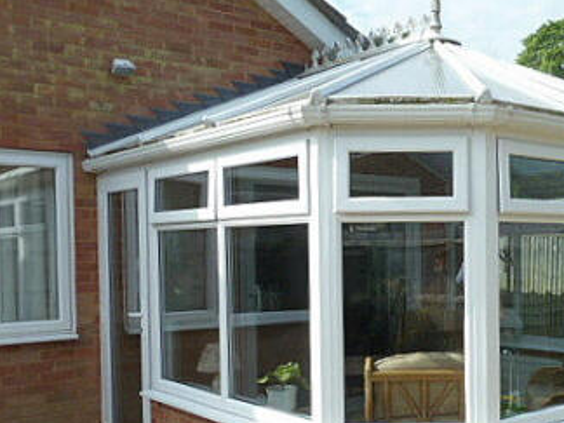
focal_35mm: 45
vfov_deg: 32.0
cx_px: 506
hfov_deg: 39.1
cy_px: 269
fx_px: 733
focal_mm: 4.1
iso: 80
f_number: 4
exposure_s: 1/500
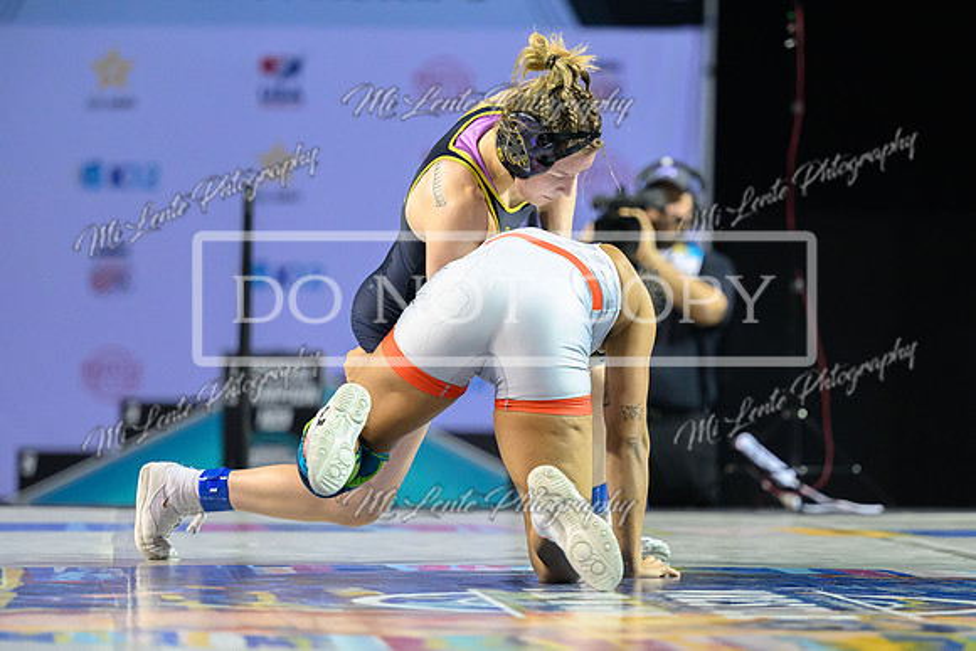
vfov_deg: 7.4
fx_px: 5016
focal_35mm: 185
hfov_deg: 11.1
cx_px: 528
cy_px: 334
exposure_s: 1/800
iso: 5000
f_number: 2.8
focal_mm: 125
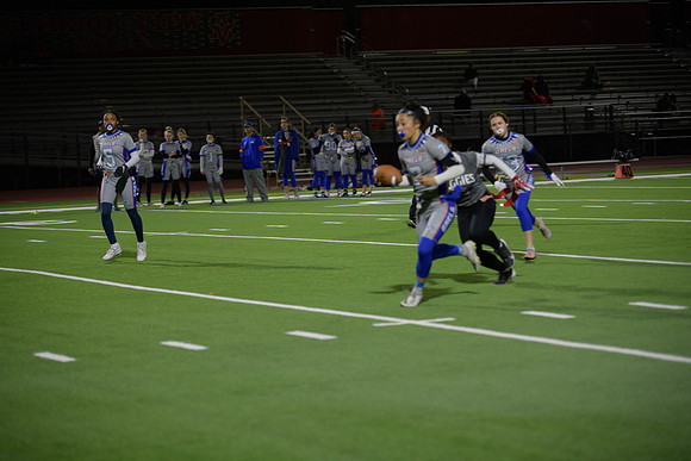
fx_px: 2304
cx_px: 346
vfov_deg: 11.4
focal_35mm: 120
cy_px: 230
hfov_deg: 17.1
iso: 560
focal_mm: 120
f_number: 2.8
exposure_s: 1/200
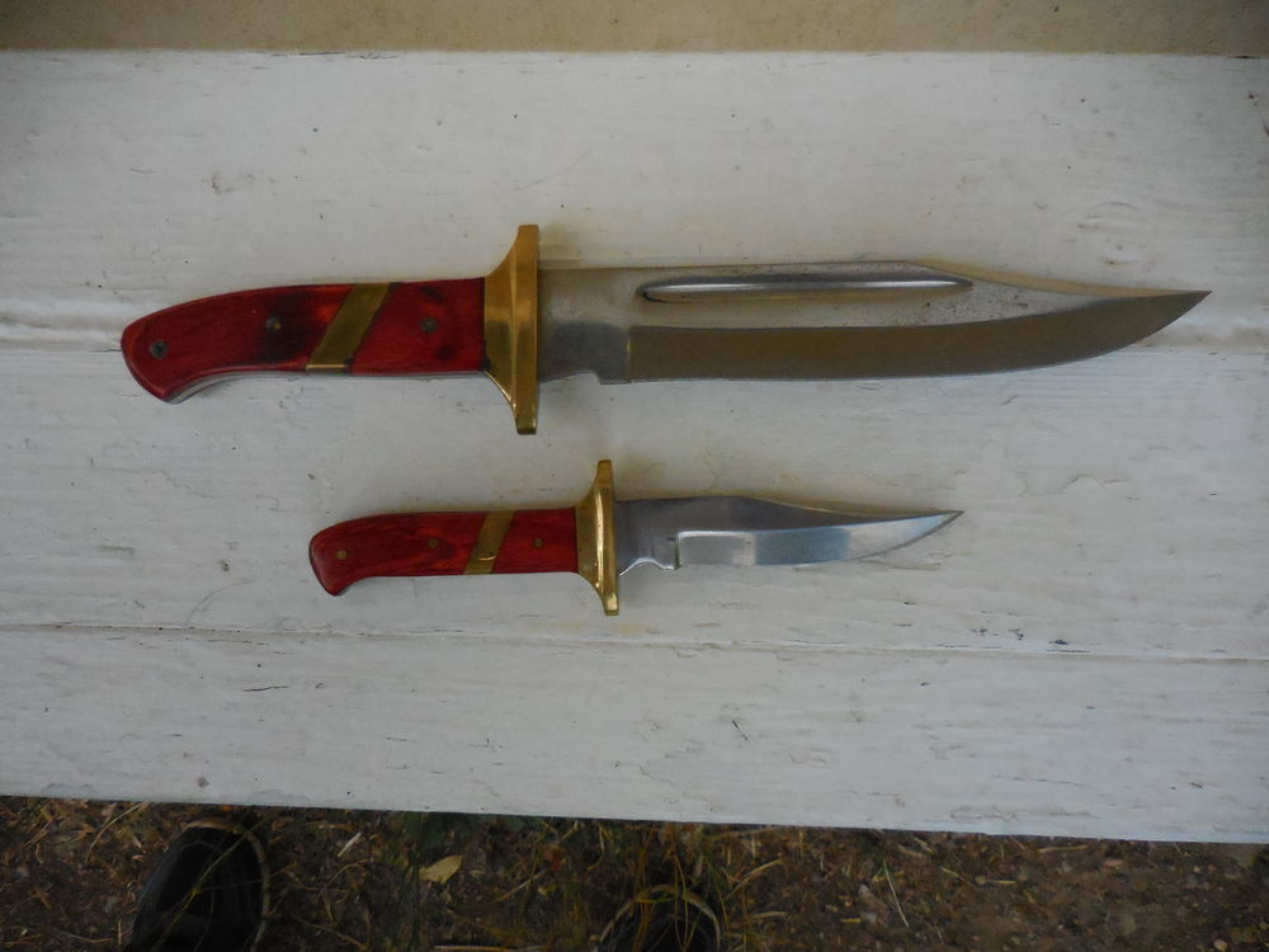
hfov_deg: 69.4
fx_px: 916
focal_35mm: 25
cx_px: 634
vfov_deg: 54.9
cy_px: 476
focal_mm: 4.5
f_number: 3.3
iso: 800
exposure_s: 1/2000
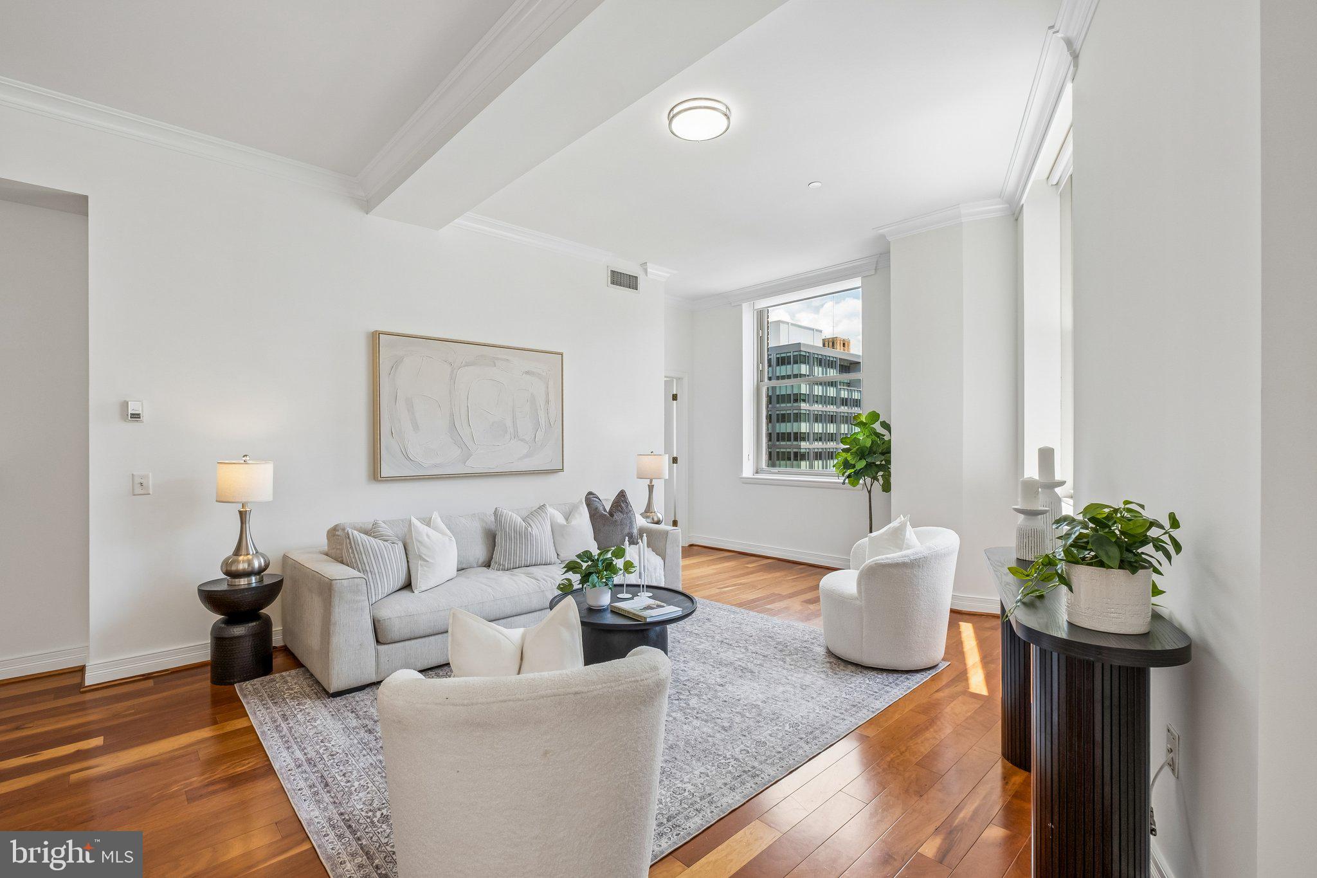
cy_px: 439
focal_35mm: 15
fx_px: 549
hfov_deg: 100.4
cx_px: 658
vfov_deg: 77.3
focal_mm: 10
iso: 250
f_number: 8
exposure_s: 1/40
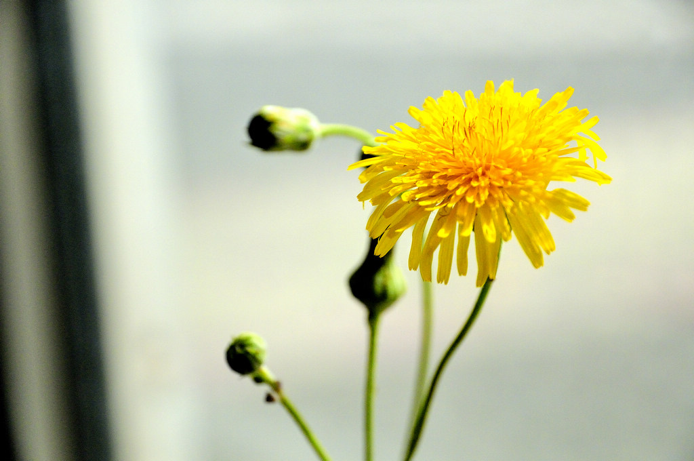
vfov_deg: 10.7
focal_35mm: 128
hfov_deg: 16.1
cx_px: 347
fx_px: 2455
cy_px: 230
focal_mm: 85
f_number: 5.6
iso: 2000
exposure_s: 1/8000
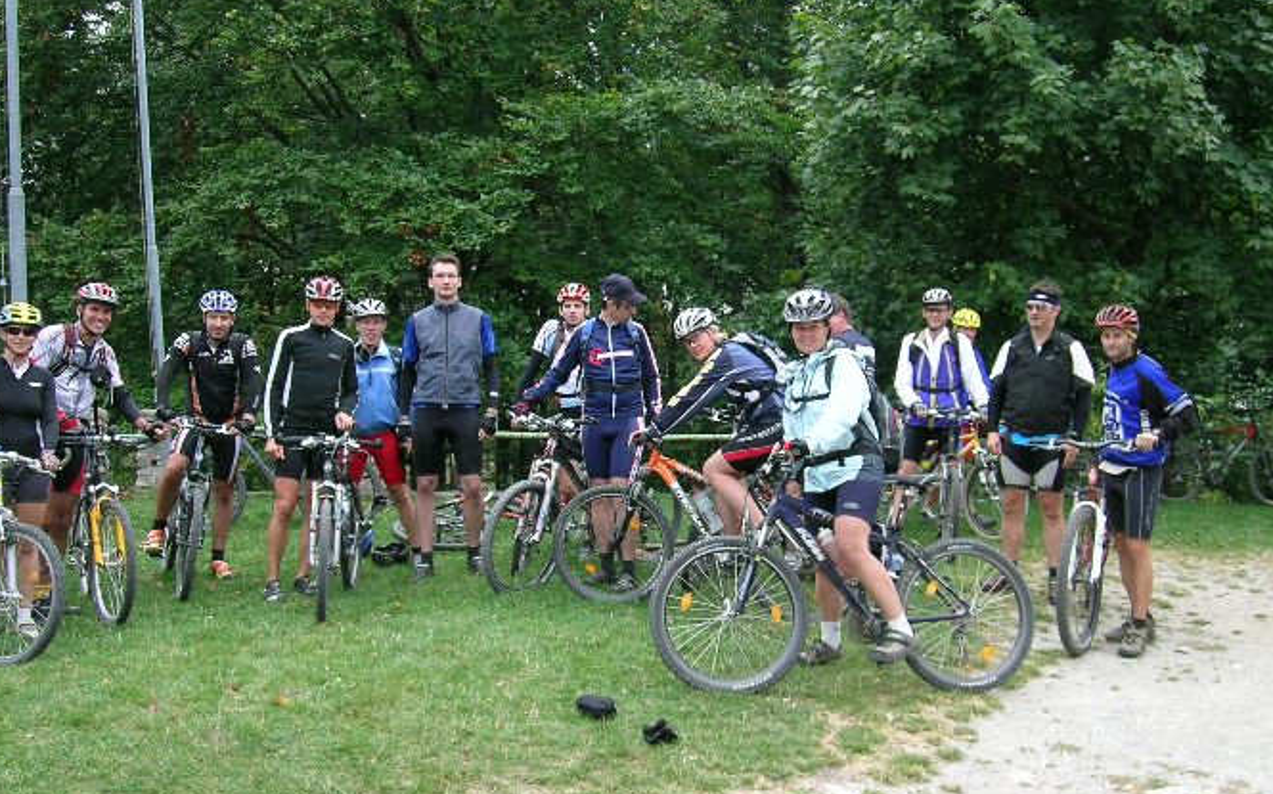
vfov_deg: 17.6
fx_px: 2566
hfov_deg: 27.9
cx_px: 632
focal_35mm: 74
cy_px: 430
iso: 50
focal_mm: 5.8
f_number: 3.5
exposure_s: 1/89.8
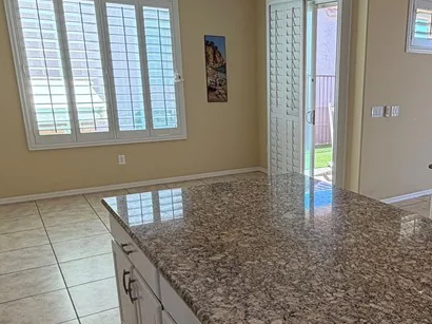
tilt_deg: -16.7
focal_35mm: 35
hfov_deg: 50.2
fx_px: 437
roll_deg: -1.1
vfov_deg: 40.5
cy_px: 193
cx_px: 332
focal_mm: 2.22
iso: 100
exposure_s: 1/120
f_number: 2.2
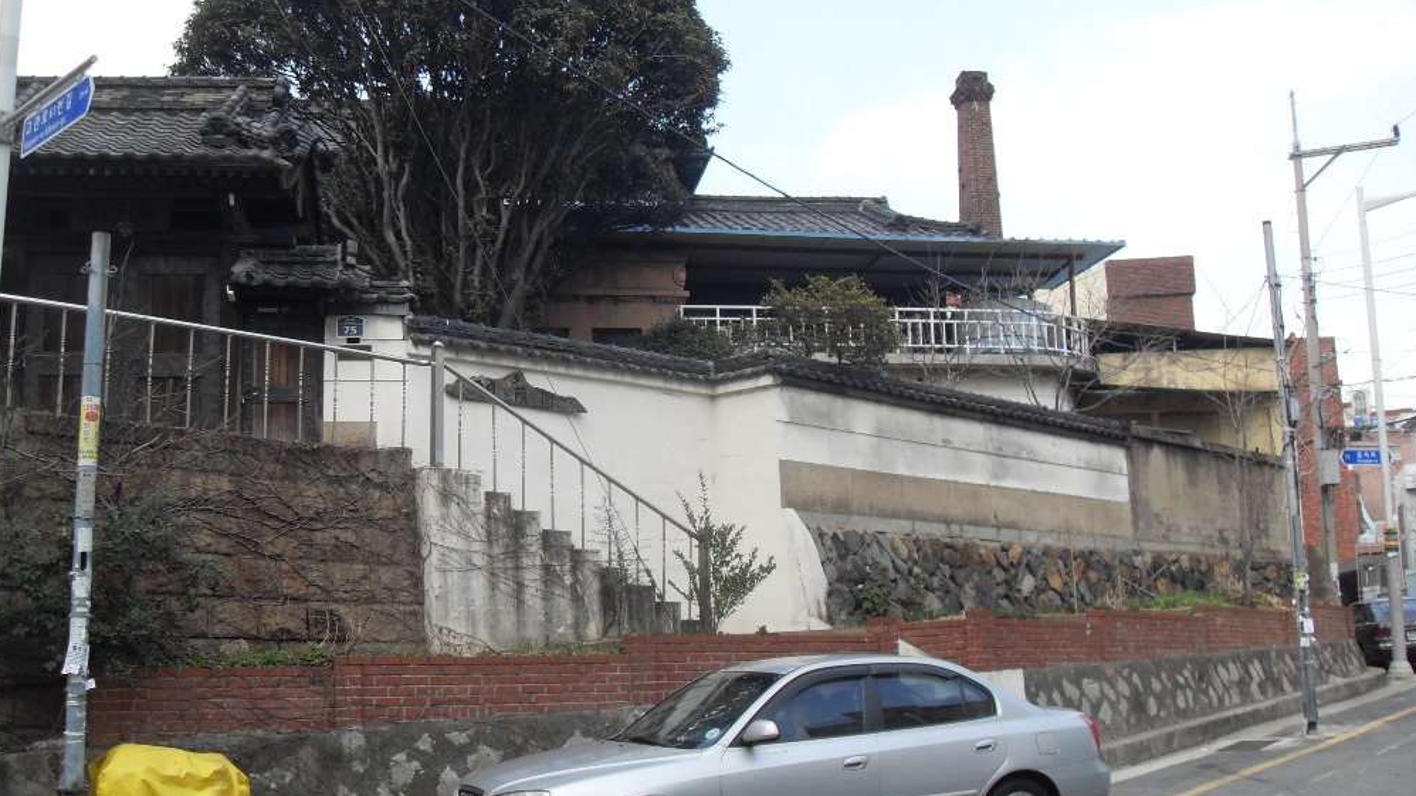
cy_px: 427
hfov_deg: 52.8
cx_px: 697
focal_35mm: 38
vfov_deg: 31.2
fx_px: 1427
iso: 80
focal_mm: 6.3
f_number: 7
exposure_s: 1/90
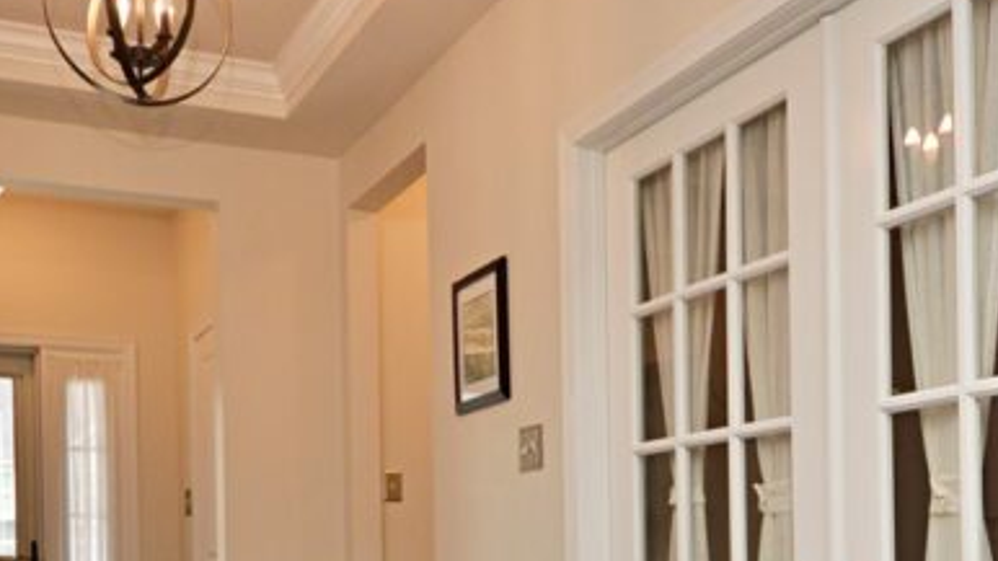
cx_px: 385
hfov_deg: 51.2
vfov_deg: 28.5
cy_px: 565
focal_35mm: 39
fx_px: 1032
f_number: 4.5
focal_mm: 12
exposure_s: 1/80
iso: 400
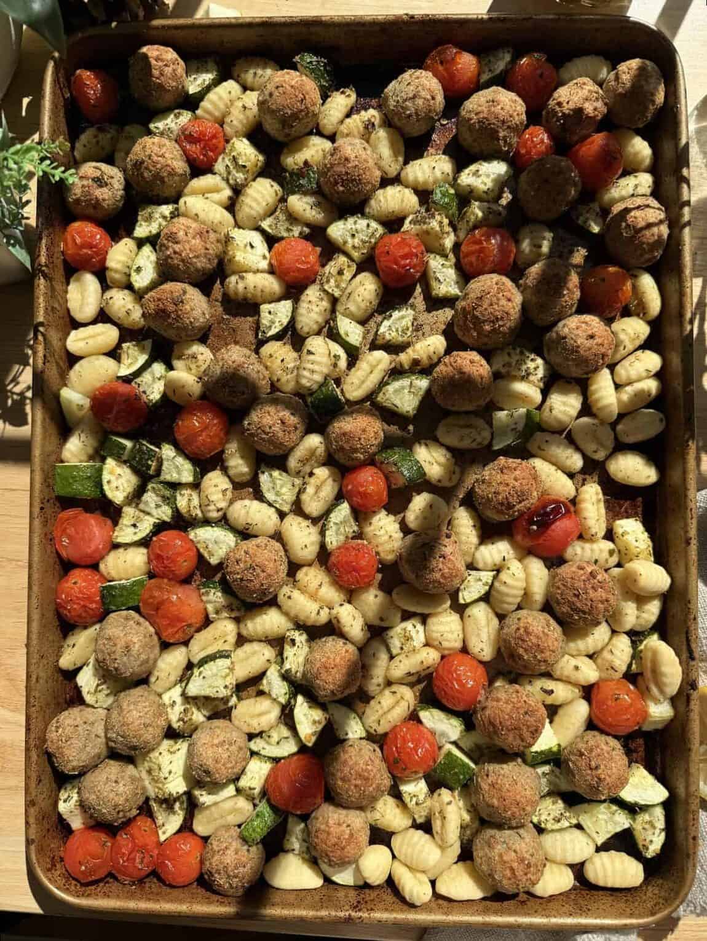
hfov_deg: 56.9
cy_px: 470
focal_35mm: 24
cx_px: 354
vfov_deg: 71.6
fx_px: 653
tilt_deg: -87.8
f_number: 1.78
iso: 80
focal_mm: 6.76
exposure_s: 1/4673
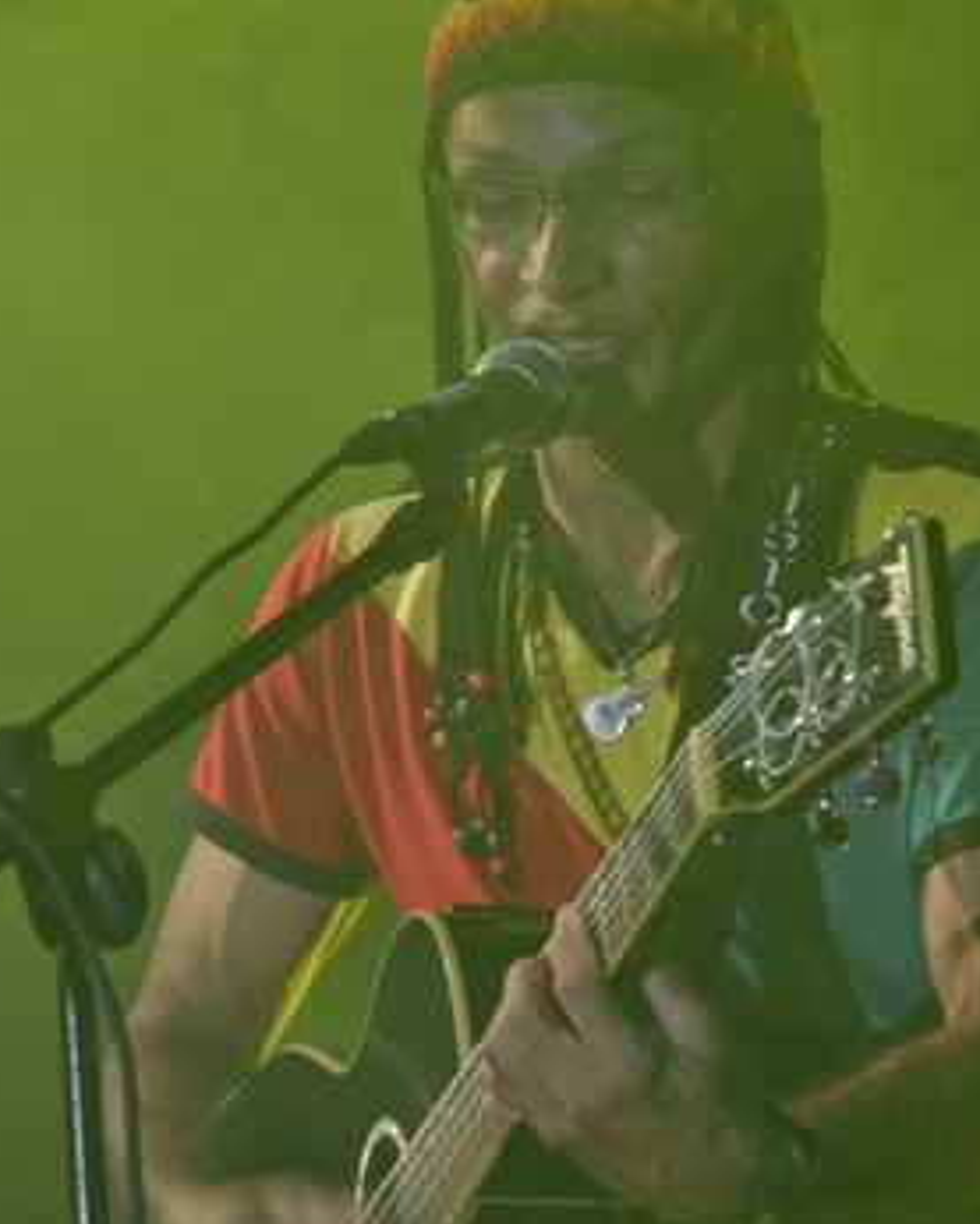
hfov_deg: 5.7
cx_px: 527
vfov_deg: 7.1
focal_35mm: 272
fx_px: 9845
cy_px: 759
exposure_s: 1/40
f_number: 9
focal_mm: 135
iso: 1600
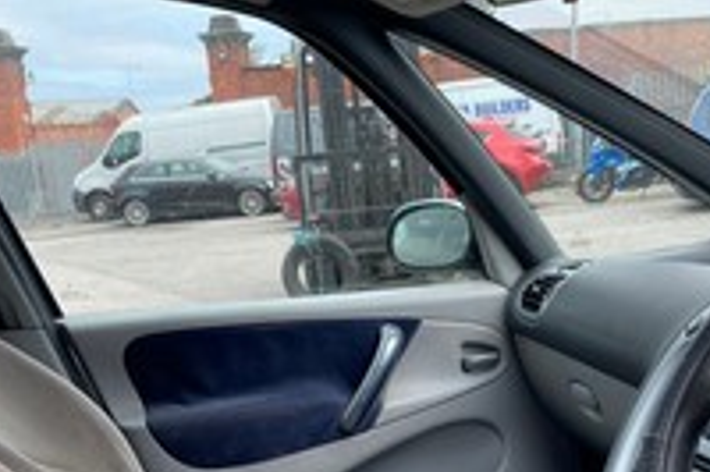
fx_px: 1005
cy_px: 461
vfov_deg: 25.3
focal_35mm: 51
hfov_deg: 38.6
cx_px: 462
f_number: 1.8
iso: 20
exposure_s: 1/282
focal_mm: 3.99
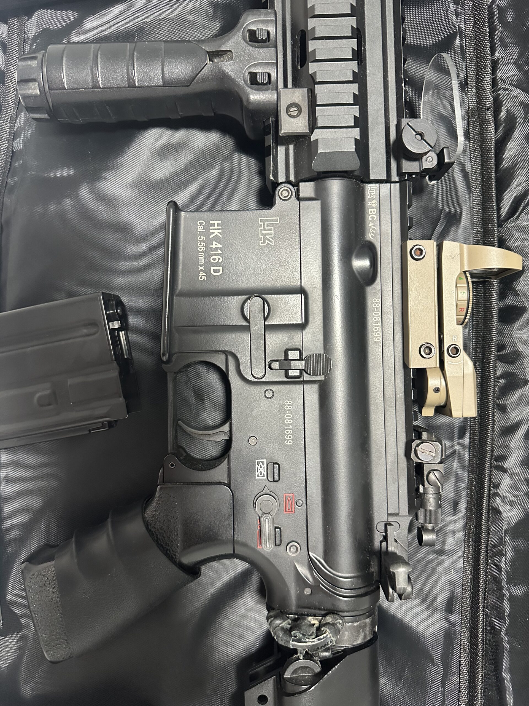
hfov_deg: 56.8
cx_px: 264
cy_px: 353
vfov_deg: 71.6
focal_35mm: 24
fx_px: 489
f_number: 1.78
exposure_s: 1/50
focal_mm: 6.86
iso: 640
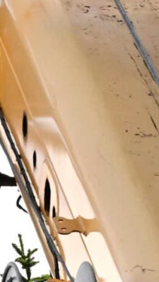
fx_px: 4218
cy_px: 457
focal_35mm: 564
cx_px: -257
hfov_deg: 2.1
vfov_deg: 3.8
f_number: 6.3
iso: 800
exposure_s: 1/500
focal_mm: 70
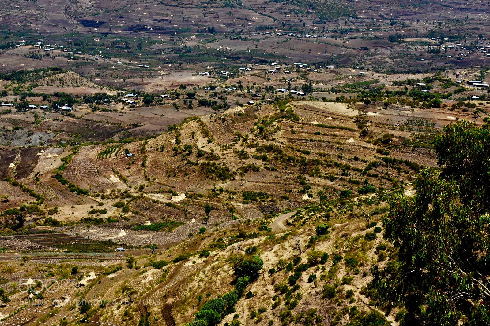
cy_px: 163
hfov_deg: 19.5
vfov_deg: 13.0
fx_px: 1429
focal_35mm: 105
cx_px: 245
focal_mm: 70
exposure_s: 1/1000
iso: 360
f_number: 8
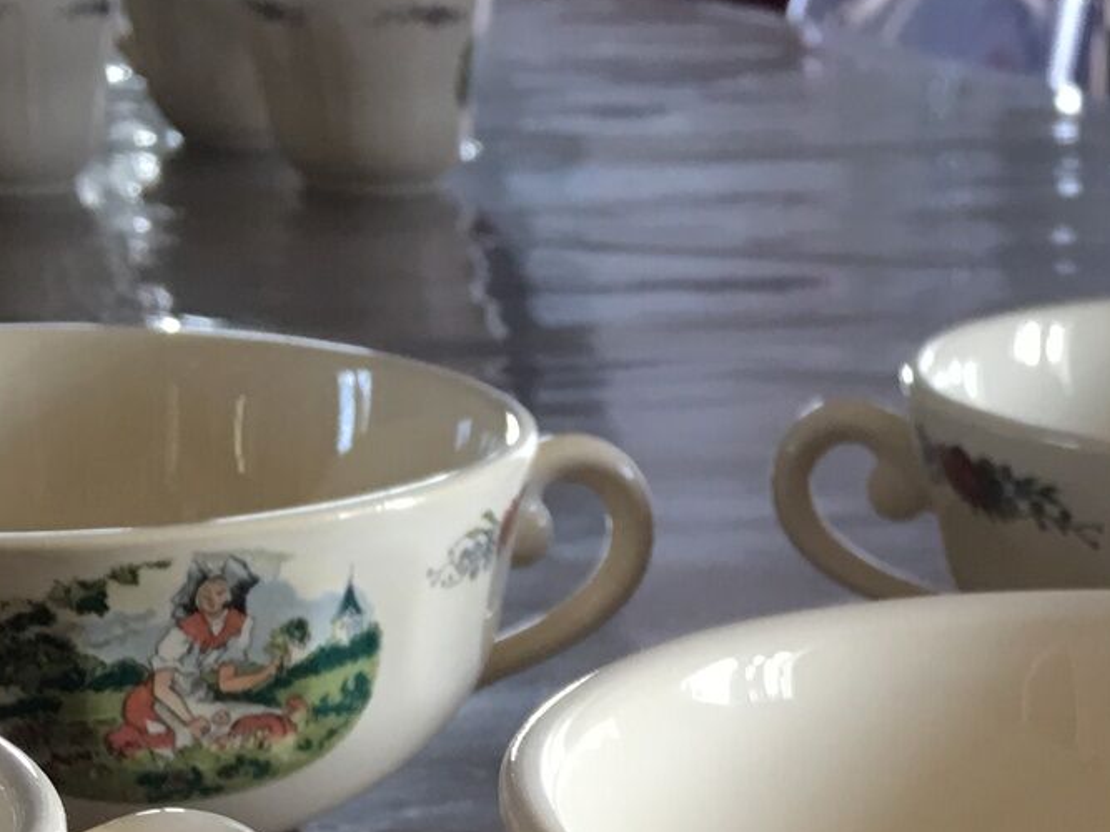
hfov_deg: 21.8
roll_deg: -3.6
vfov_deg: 15.8
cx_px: 1092
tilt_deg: -25.9
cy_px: 1183
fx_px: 2789
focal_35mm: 87
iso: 32
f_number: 2.2
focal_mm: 4.15
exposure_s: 1/17
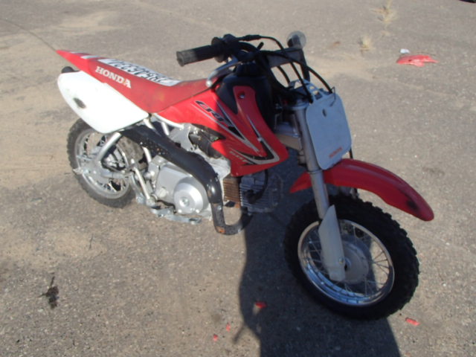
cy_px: 178
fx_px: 385
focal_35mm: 28
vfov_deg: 49.7
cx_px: 238
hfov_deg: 63.4
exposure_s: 1/800
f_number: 3.9
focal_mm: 5
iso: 100
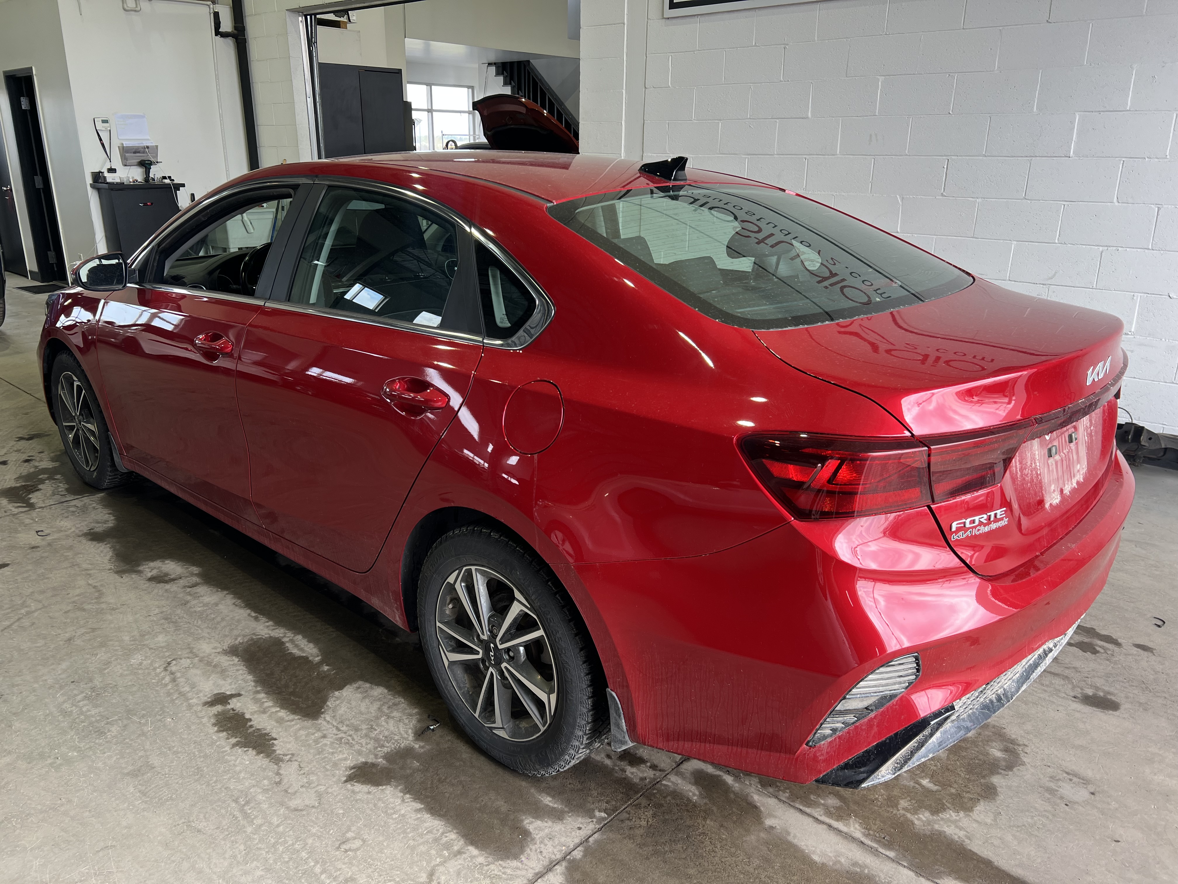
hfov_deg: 67.3
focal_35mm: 26
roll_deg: +0.1
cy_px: 442
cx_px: 589
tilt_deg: -17.1
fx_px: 885
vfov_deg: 53.1
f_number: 1.5
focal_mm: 5.7
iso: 32
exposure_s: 1/137
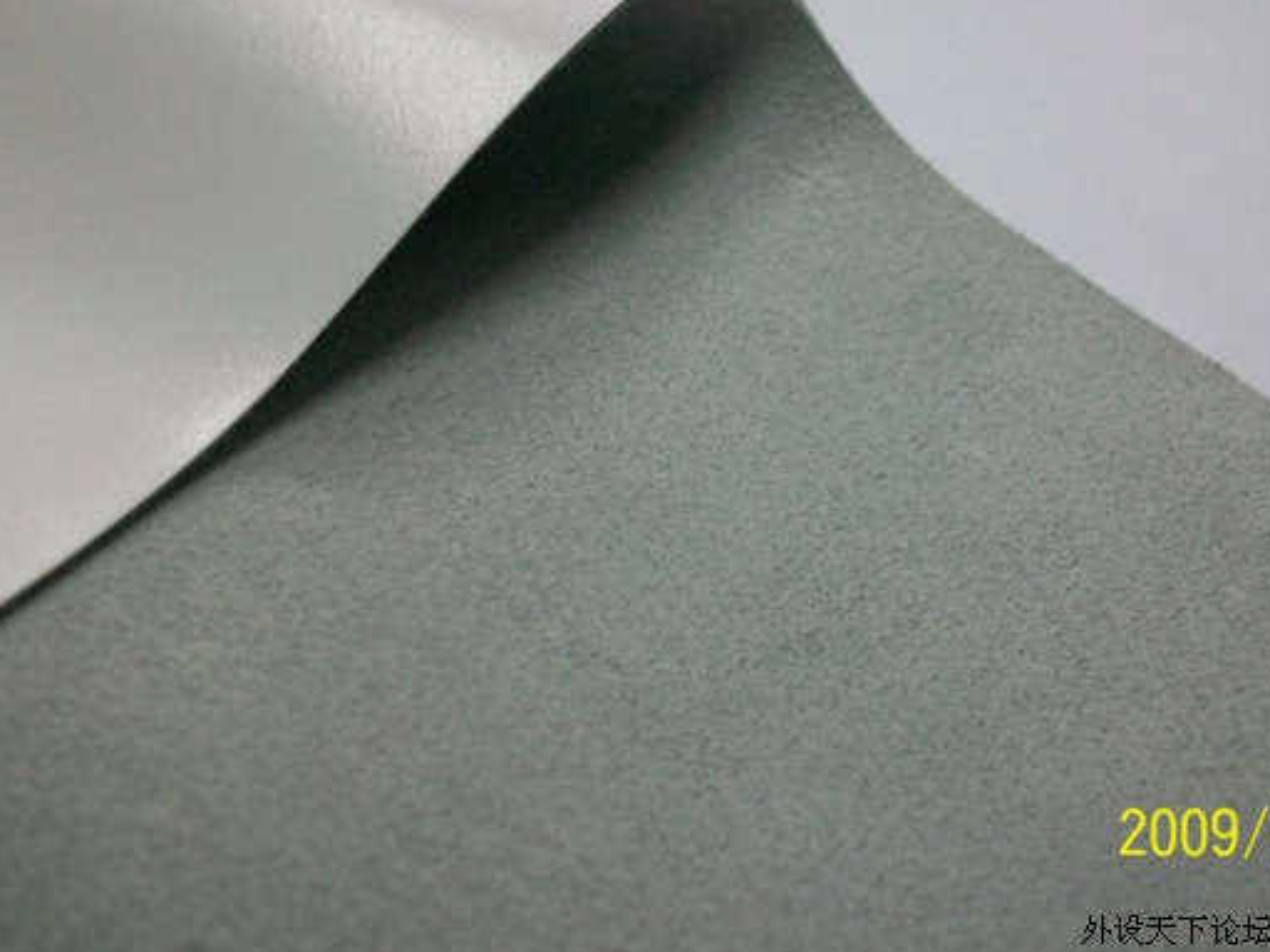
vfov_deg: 35.8
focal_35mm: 40
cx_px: 709
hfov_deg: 46.7
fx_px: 1468
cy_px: 372
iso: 160
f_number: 2.8
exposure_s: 1/40
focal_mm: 5.7
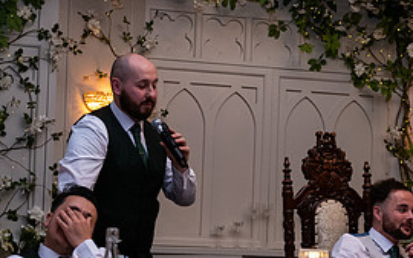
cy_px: 222
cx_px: 193
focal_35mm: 70
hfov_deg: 29.4
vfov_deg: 18.4
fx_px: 788
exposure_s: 1/160
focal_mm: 32
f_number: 3.5
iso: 1000
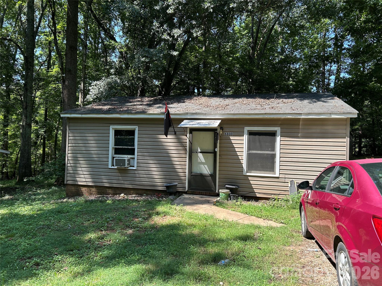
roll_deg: -1.6
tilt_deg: -0.4
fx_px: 287
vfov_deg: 53.1
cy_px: 143
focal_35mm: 26
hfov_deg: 67.3
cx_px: 191
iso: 50
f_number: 1.5
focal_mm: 5.7
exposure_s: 1/658
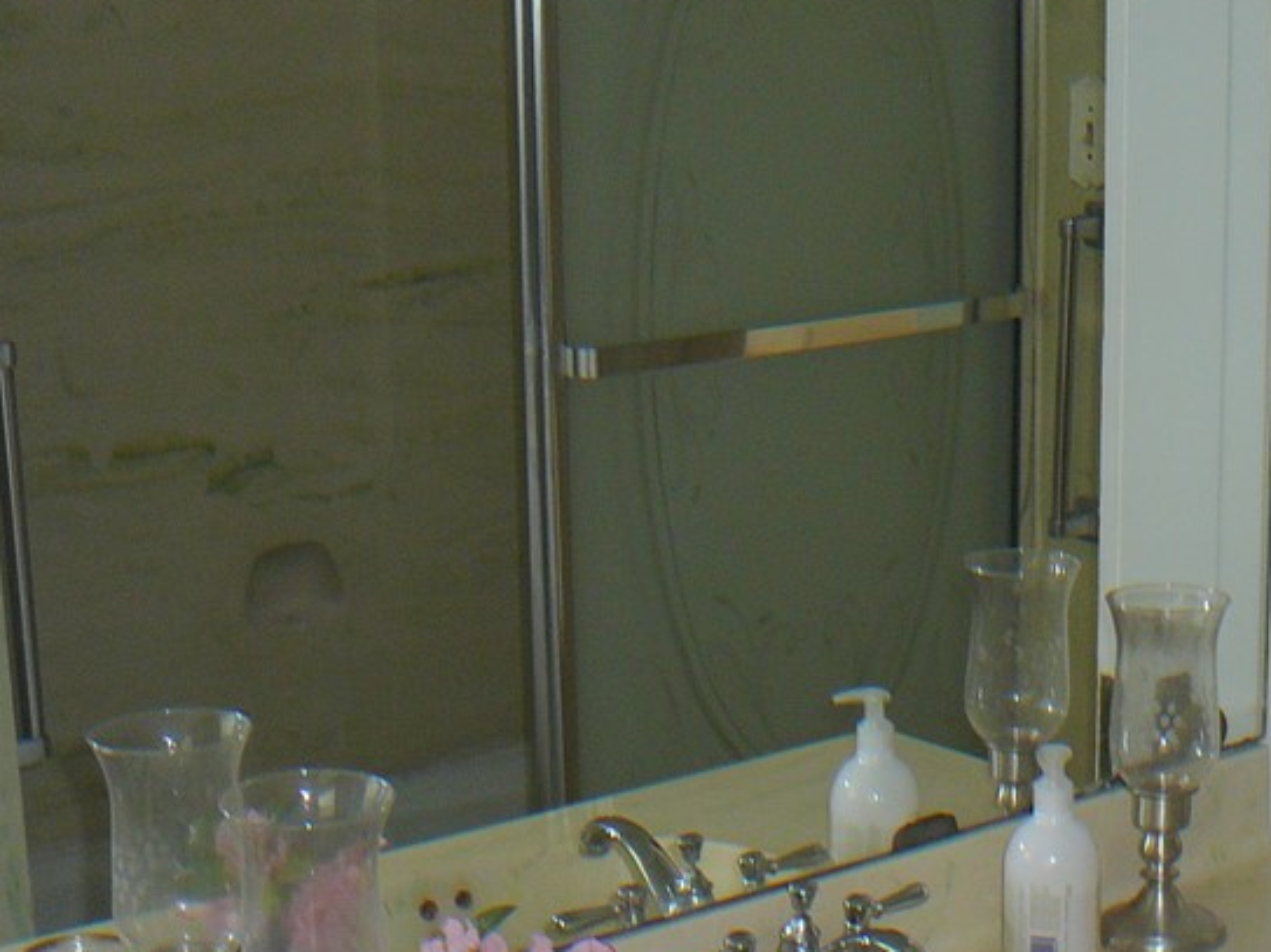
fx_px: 2423
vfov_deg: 22.0
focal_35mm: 66
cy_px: 751
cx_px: 1067
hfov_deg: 28.6
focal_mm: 5.2
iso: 80
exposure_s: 1/30
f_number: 2.8
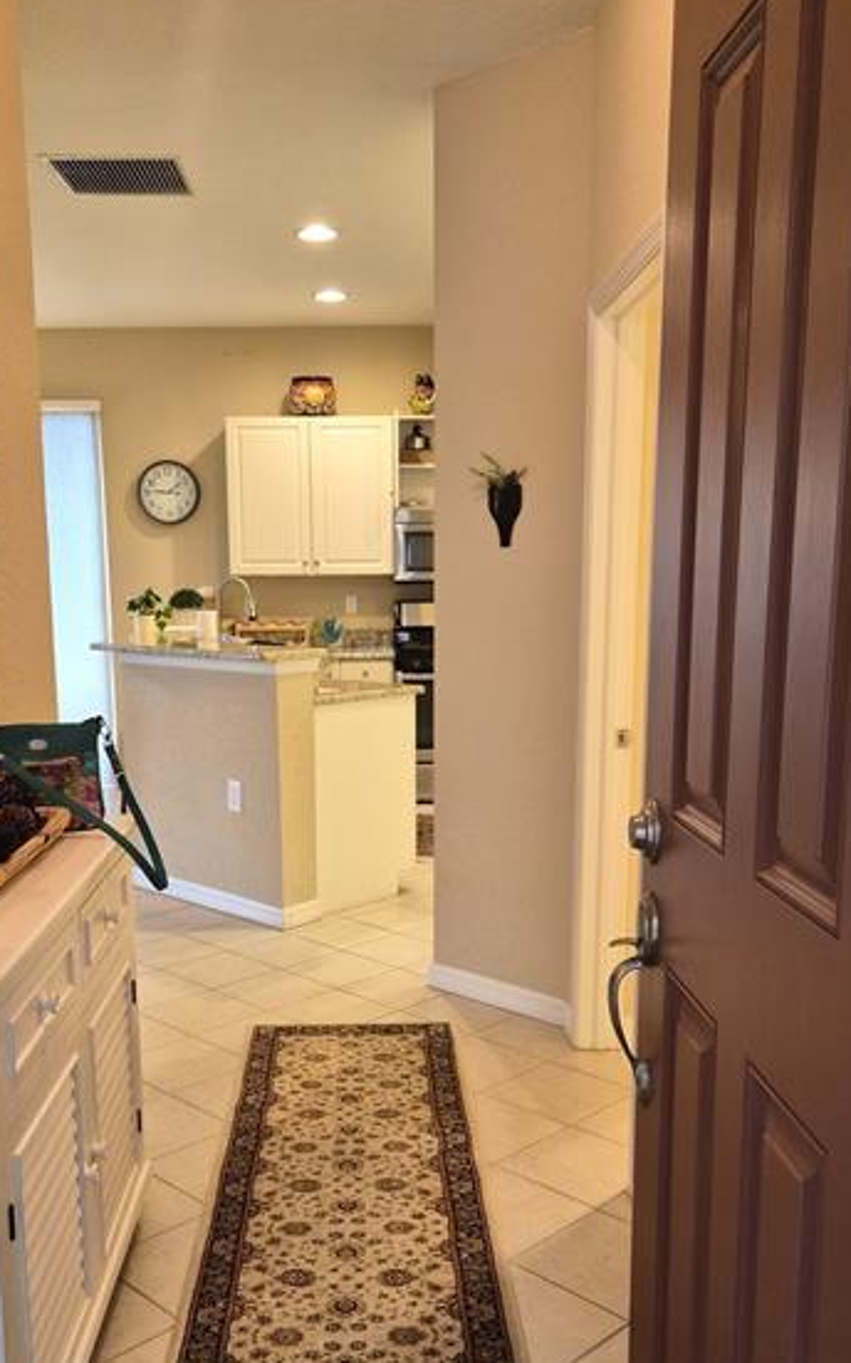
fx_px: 1263
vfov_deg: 56.4
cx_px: 401
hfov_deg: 37.2
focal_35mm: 34
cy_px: 801
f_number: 1.8
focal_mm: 5.4
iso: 800
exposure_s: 1/120
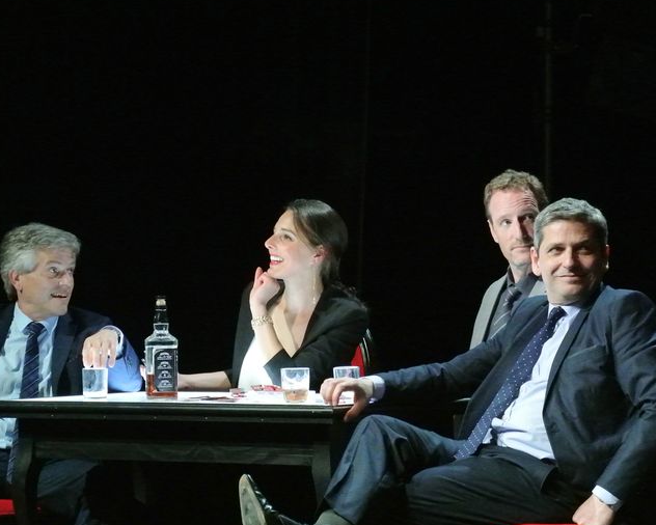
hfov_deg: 11.3
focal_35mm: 170
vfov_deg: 9.1
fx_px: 3302
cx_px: 307
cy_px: 262
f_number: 4.2
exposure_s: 1/125
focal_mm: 53.1
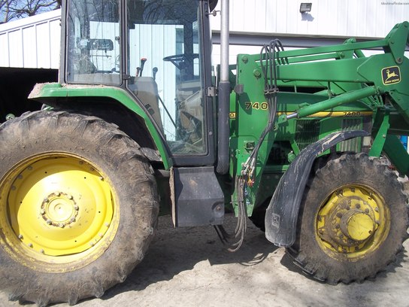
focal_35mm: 36
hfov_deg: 51.4
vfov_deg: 39.7
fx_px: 425
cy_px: 154
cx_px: 204
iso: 80
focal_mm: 6.5
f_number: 8
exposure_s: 1/125
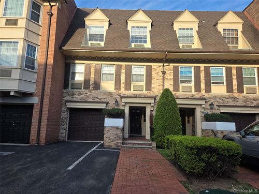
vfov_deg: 58.9
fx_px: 172
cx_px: 130
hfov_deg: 73.9
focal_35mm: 23
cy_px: 97
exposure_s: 1/1695
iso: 80
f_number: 1.8
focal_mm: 5.4
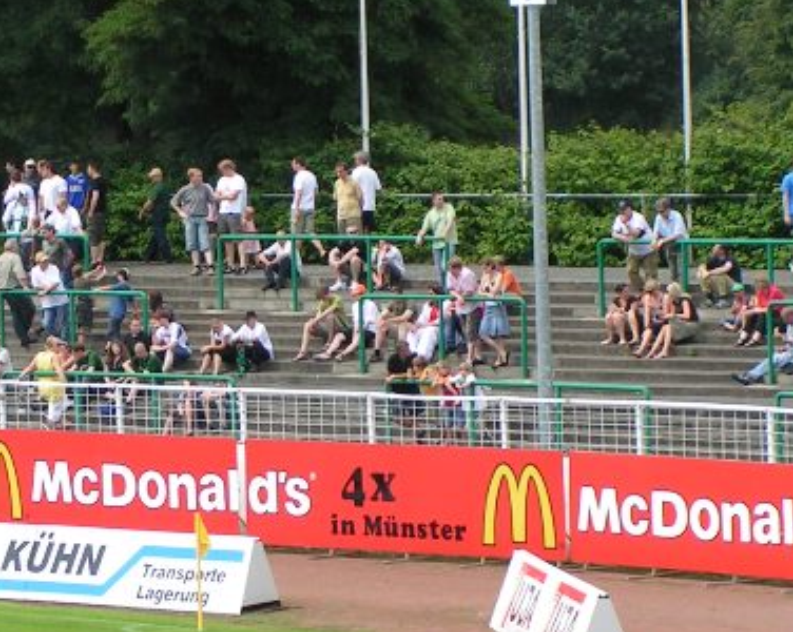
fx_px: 5557
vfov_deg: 6.5
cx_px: 21
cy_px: 181
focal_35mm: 237
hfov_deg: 8.1
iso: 50
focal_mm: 17.4
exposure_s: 1/250
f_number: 5.6
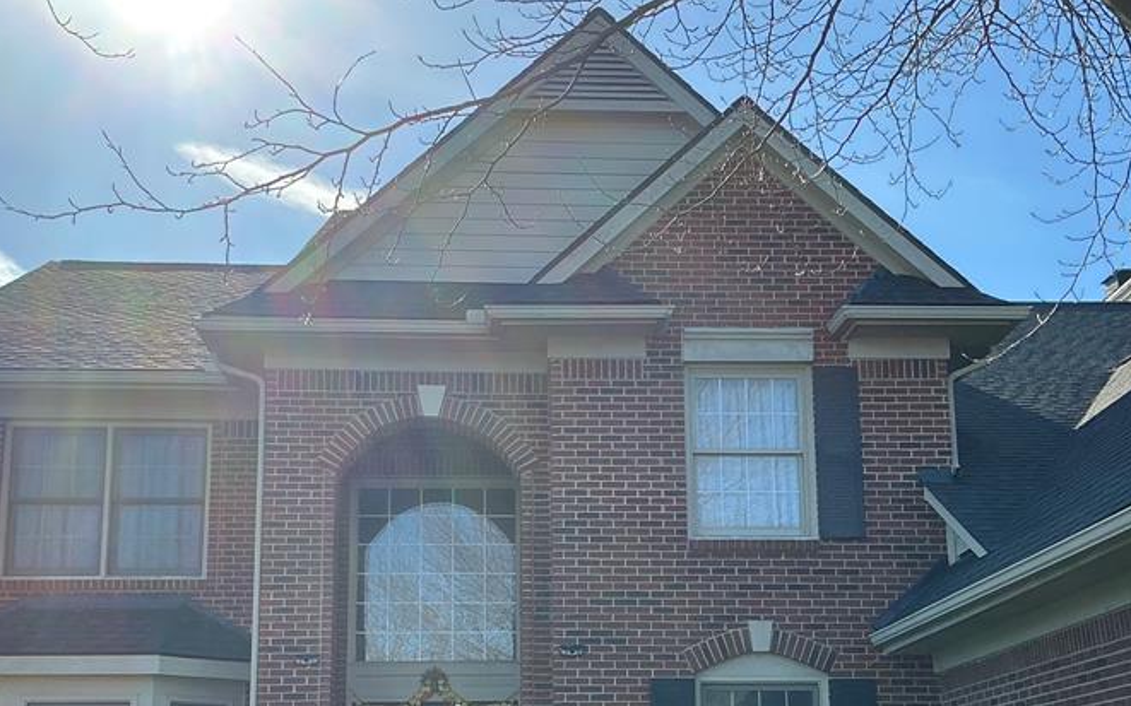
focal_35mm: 46
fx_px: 1418
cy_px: 545
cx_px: 561
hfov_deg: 43.5
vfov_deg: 27.5
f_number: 1.8
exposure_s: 1/1144
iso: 25
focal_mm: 3
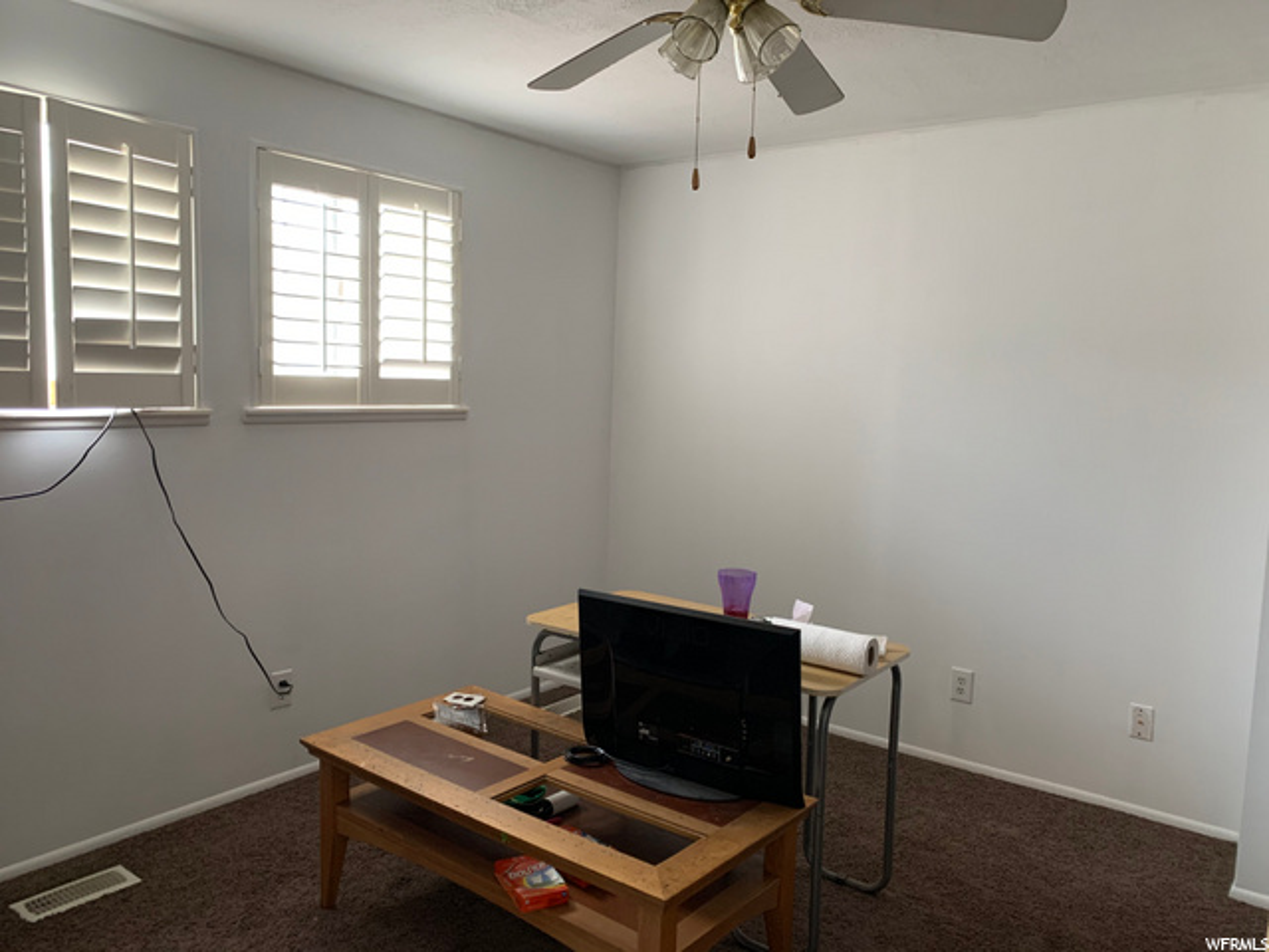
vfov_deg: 53.1
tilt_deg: -5.0
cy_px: 476
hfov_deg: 67.3
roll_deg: -1.3
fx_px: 953
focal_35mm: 26
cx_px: 634
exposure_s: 1/60
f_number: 1.8
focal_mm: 4.25
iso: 200
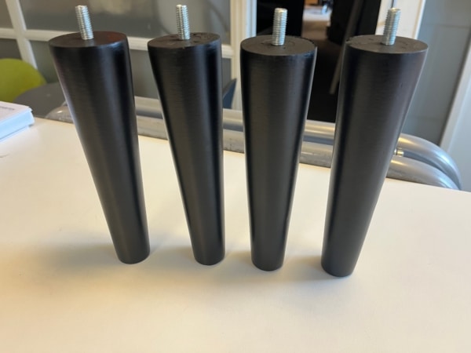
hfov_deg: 67.3
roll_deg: +0.9
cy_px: 176
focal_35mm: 26
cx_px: 236
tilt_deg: -32.8
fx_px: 354
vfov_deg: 53.1
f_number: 1.6
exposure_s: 1/50
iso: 80
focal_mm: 5.1
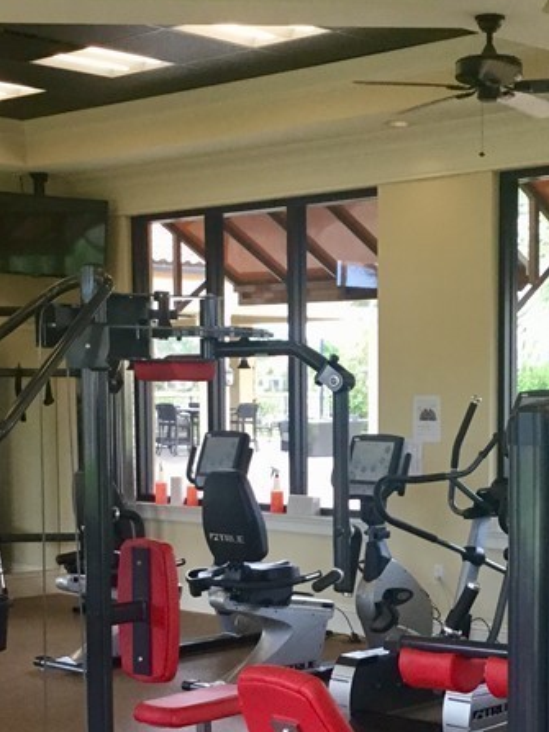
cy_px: 524
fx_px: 1502
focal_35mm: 71
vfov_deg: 27.1
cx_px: 392
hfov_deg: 20.6
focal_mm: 3.3
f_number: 2.4
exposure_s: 1/30
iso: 40
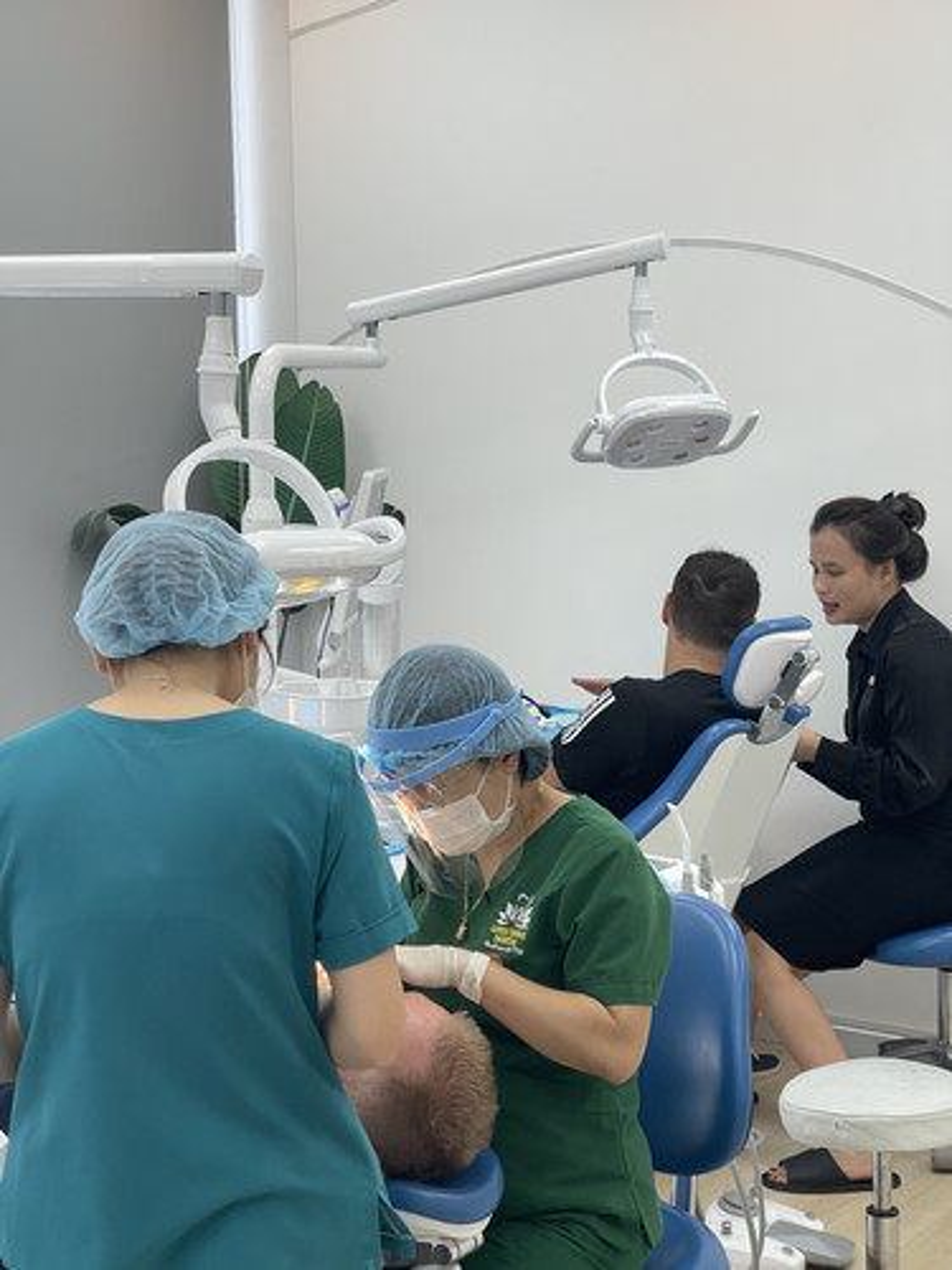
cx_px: 476
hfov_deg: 22.9
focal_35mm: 64
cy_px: 635
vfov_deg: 30.3
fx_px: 2347
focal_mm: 7.5
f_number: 2.2
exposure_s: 1/100
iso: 50
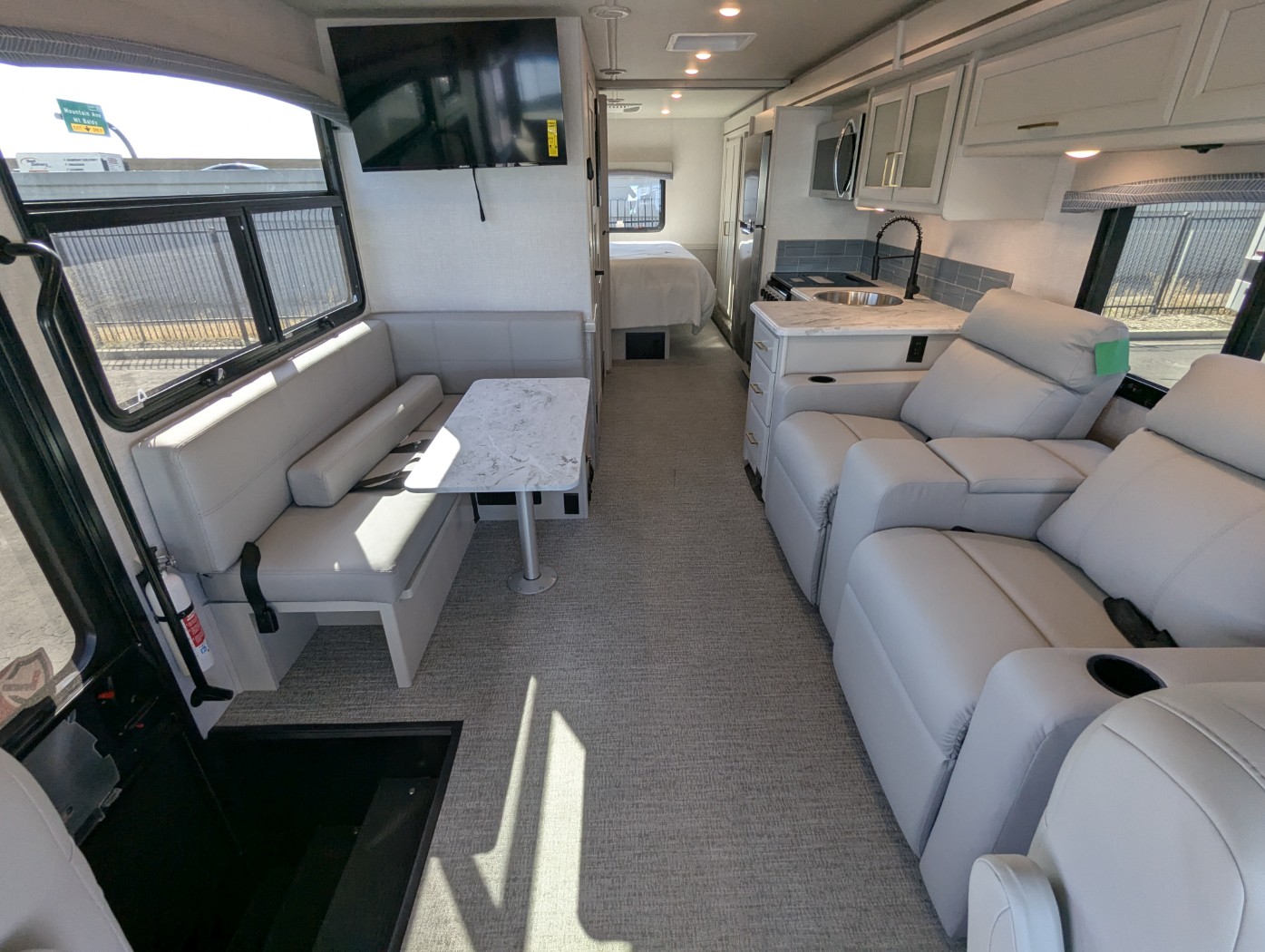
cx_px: 632
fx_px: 585
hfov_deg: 94.4
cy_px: 476
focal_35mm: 16
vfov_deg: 78.2
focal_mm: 2.35
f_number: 2.2
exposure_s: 1/225
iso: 104
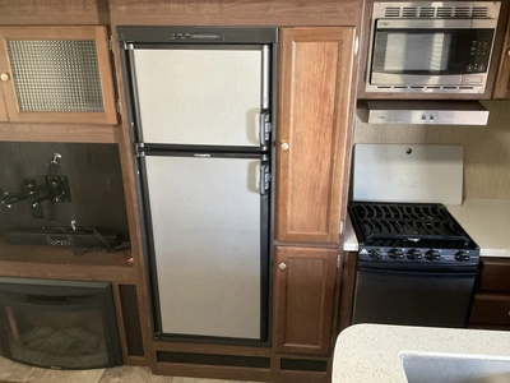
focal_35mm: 29
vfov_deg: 48.2
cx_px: 255
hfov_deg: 61.7
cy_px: 192
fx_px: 427
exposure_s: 1/37
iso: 320
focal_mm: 3
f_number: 1.8
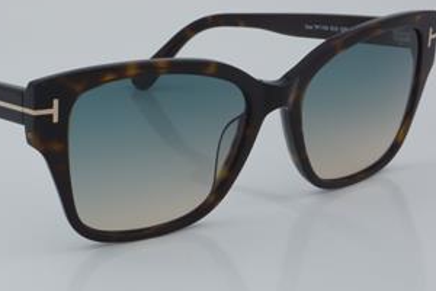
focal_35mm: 100
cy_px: 131
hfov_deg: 20.4
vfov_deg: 13.7
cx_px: 160
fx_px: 1211
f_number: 32
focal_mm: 50
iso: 100
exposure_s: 1/4
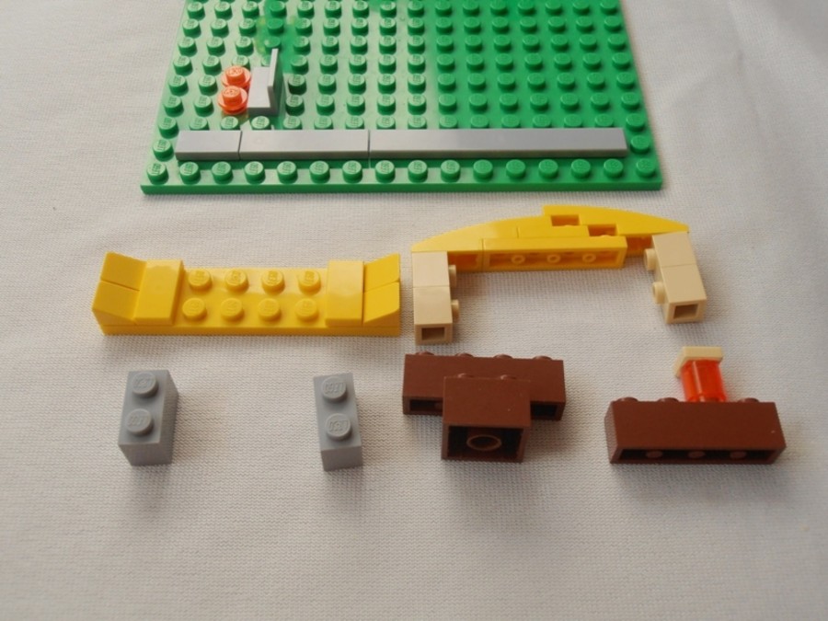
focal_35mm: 37
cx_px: 414
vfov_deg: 38.7
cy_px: 310
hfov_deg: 50.1
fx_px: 885
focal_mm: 6.61
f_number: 3.9
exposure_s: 1/80
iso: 80
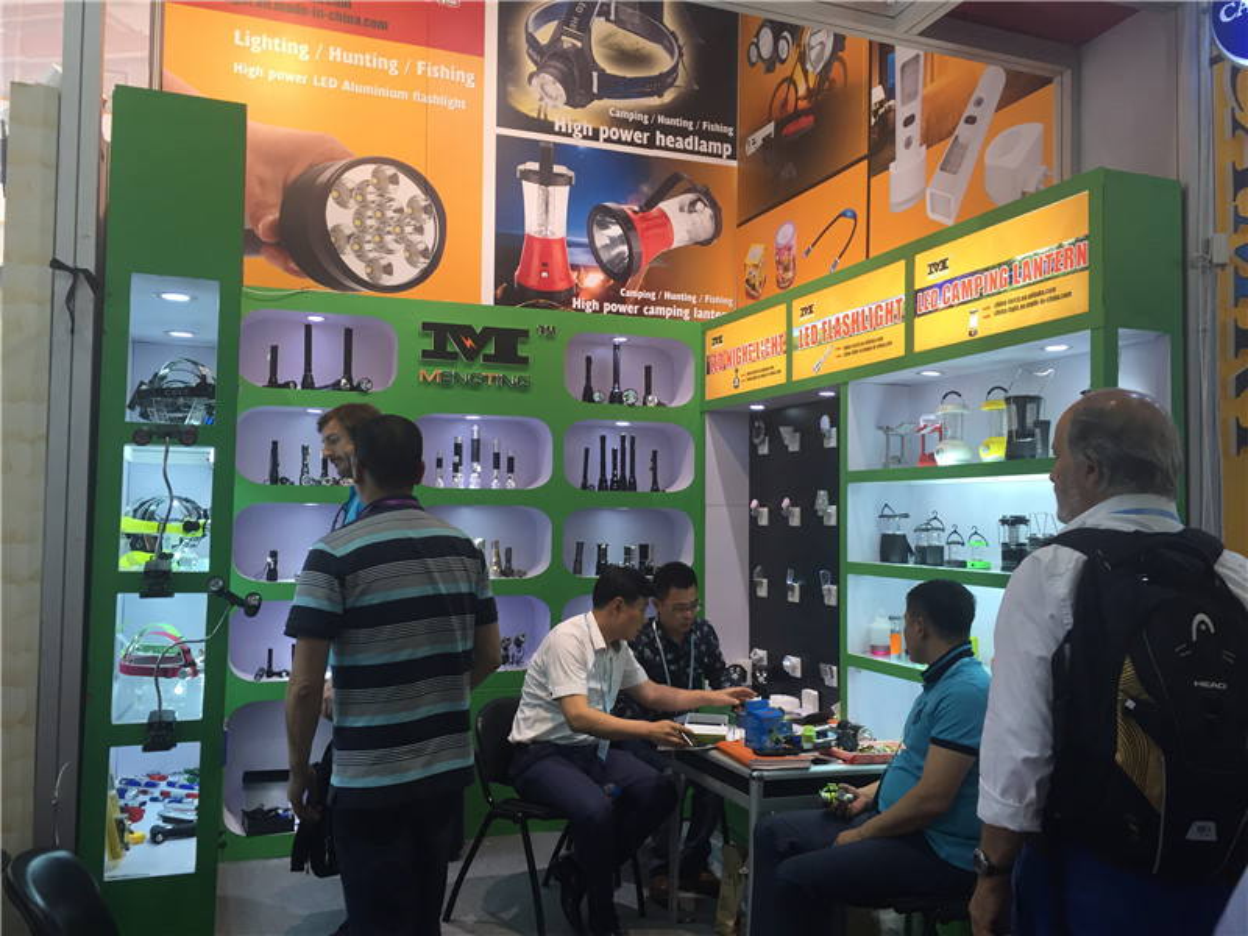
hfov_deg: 61.7
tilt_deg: +3.5
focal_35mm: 29
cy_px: 468
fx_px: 1046
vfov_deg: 48.2
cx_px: 624
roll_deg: -1.5
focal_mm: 4.15
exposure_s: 1/33
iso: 32
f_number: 2.2
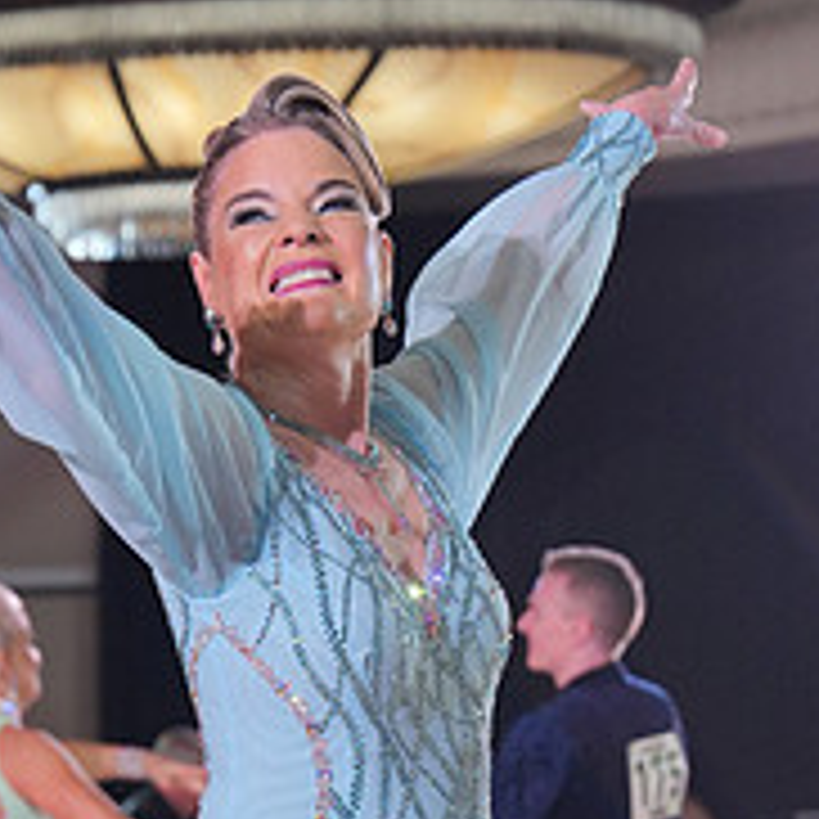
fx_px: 5086
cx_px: 97
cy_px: 1102
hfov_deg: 9.2
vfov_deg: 9.0
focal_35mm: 190
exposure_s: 1/500
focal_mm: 70
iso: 2000
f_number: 4
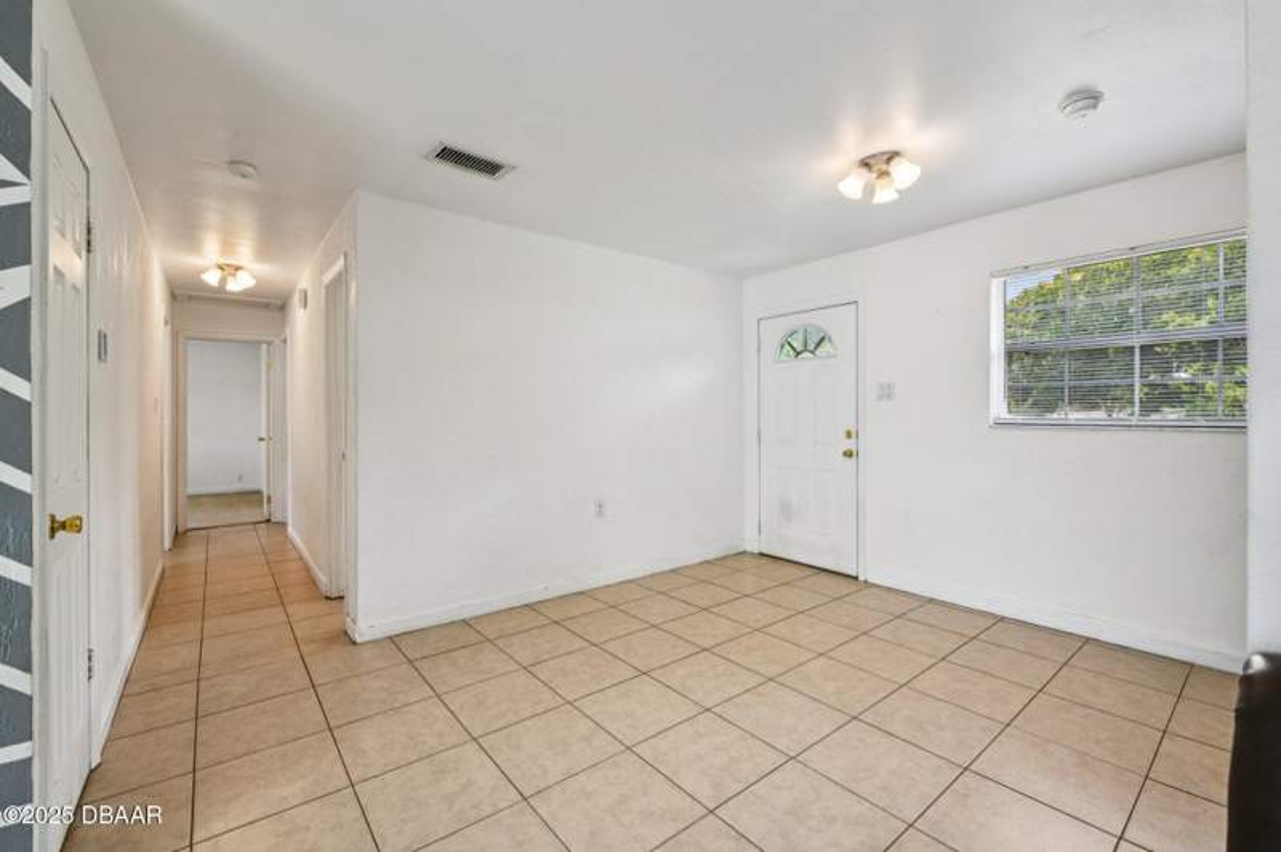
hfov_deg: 100.4
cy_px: 426
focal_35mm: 15
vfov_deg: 77.2
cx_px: 640
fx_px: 533
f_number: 8
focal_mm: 15
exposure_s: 1/50
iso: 400
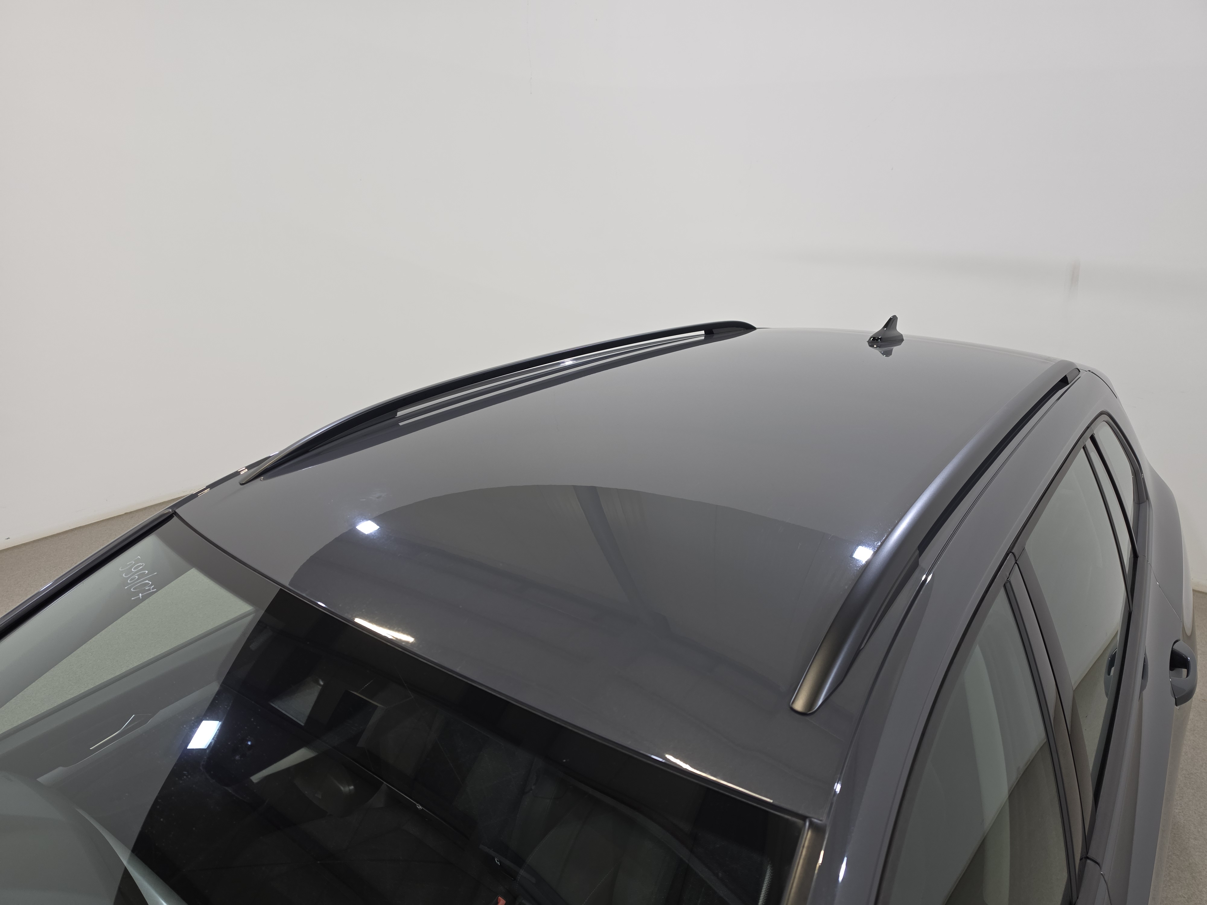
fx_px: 802
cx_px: 604
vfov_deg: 58.9
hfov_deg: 73.9
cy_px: 452
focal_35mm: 23
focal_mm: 6.5
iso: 100
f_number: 1.4
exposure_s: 1/100
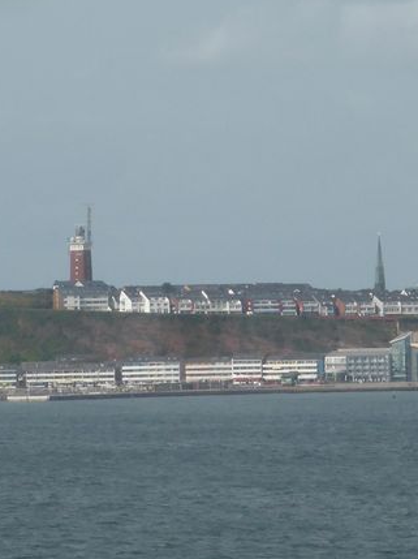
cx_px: 230
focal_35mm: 476
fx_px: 7675
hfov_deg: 3.1
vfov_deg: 4.2
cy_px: 364
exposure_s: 1/800
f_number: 5.4
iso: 100
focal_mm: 27.6
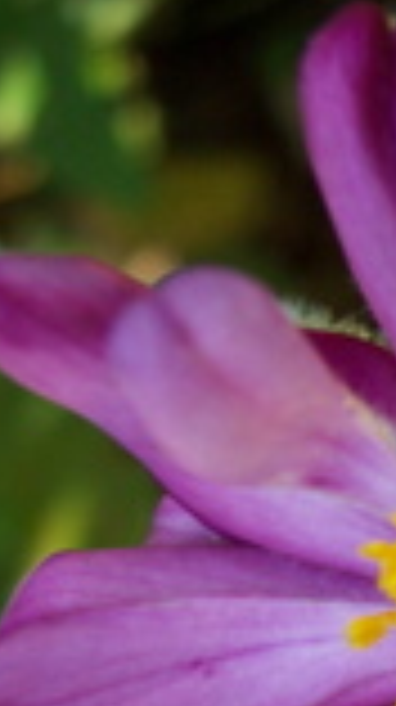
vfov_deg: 17.7
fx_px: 2227
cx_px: 616
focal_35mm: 119
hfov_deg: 9.8
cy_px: 670
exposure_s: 1/60
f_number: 3.4
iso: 100
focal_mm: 8
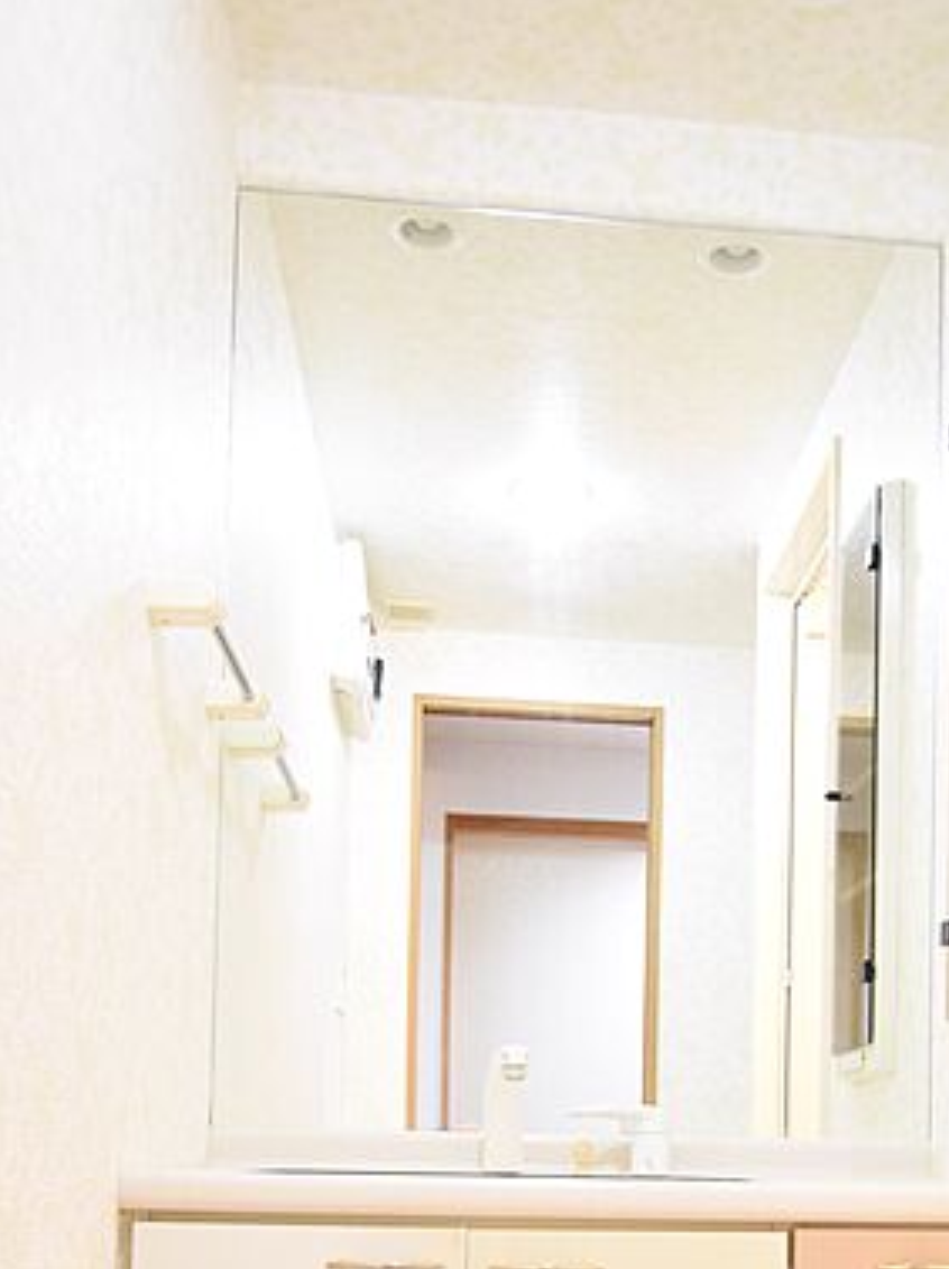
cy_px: 1003
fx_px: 1684
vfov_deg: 39.7
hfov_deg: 31.1
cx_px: 665
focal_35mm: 46
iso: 5600
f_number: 5.6
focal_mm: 20
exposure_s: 1/30
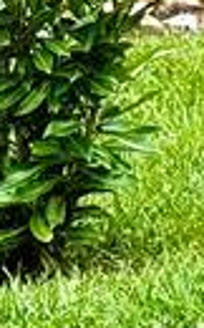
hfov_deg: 3.2
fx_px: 3566
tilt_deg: +9.8
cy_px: -603
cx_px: 756
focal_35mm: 400
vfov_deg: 5.0
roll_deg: +0.3
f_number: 1.78
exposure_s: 1/1377
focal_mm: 6.76
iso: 80
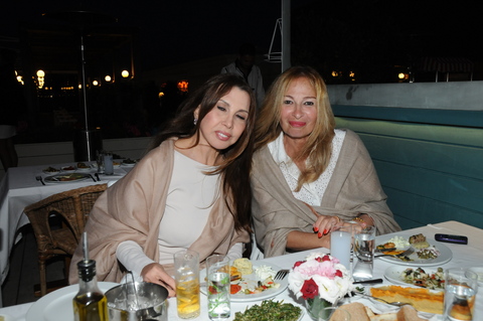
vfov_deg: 39.9
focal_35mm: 33
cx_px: 242
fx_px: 442
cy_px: 160
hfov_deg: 57.3
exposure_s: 1/60
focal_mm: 22
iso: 800
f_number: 7.1
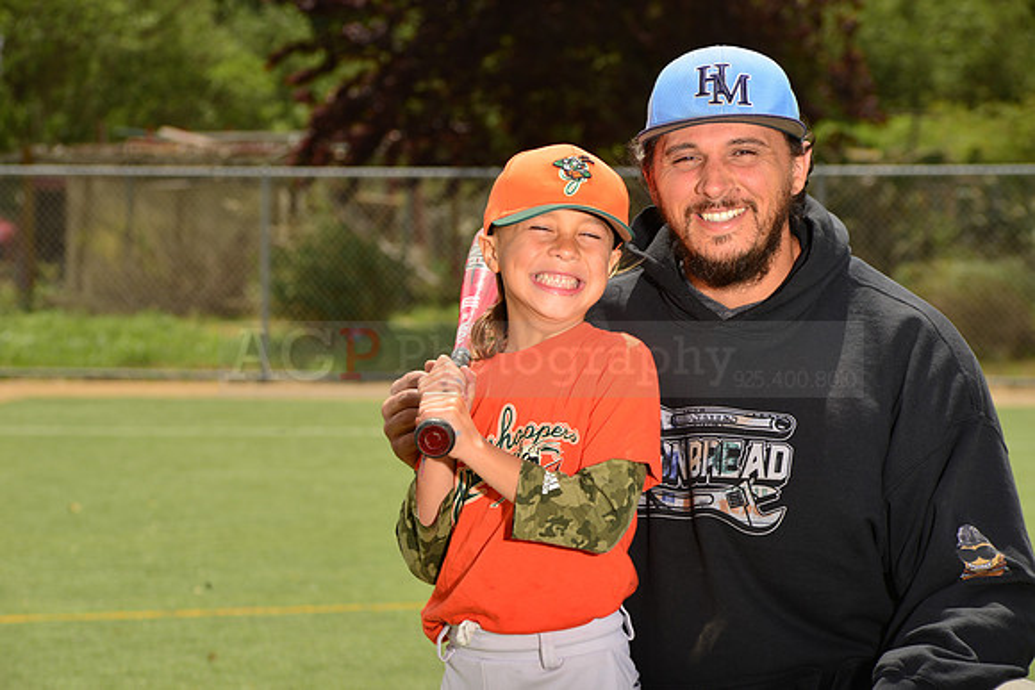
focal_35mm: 170
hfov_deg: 12.1
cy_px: 345
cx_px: 518
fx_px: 4888
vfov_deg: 8.1
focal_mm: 170
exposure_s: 1/250
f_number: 13
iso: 160
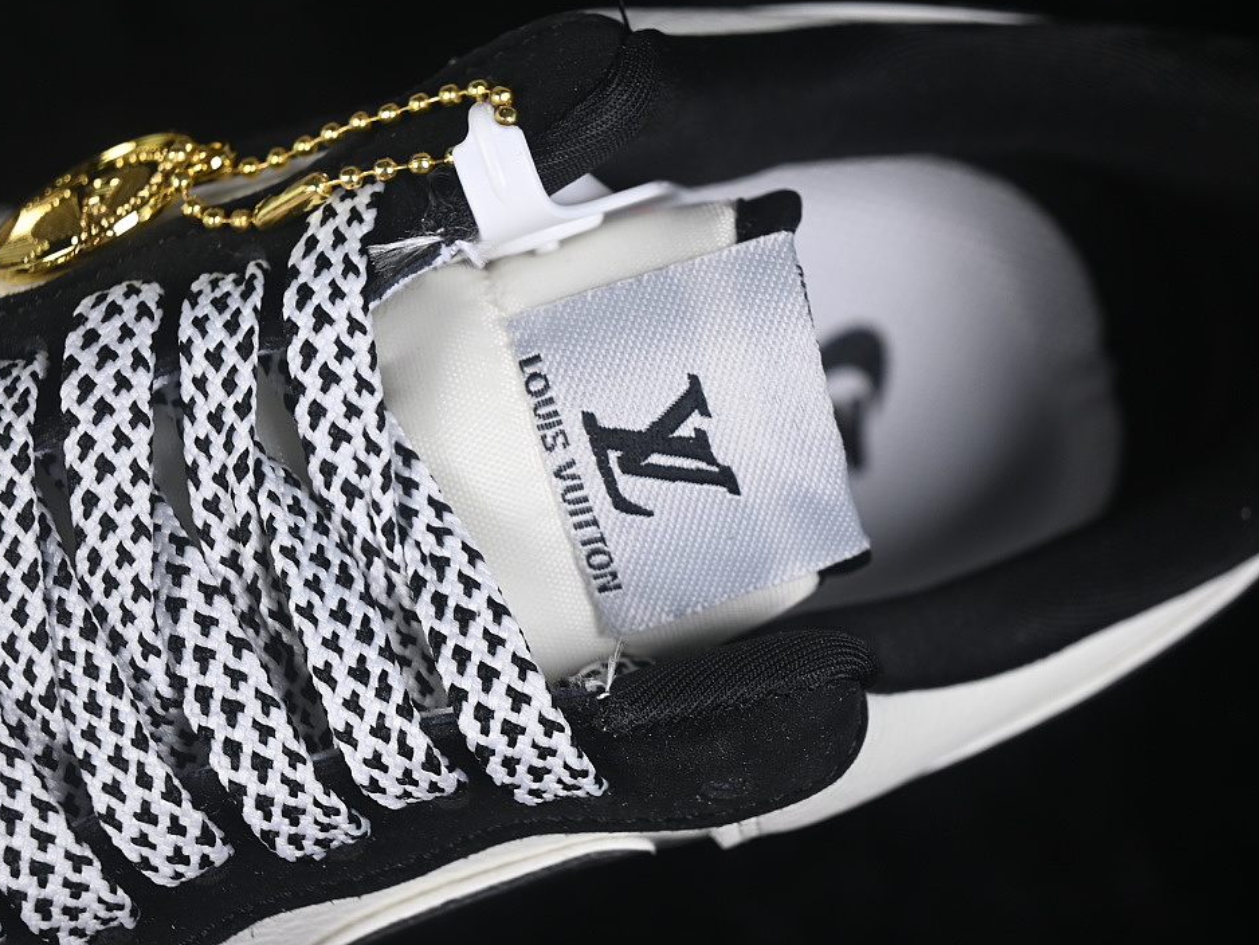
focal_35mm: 83
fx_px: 3020
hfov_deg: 23.6
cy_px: 464
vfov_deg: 17.8
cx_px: 603
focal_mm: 50
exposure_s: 1/80
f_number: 7.1
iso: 160
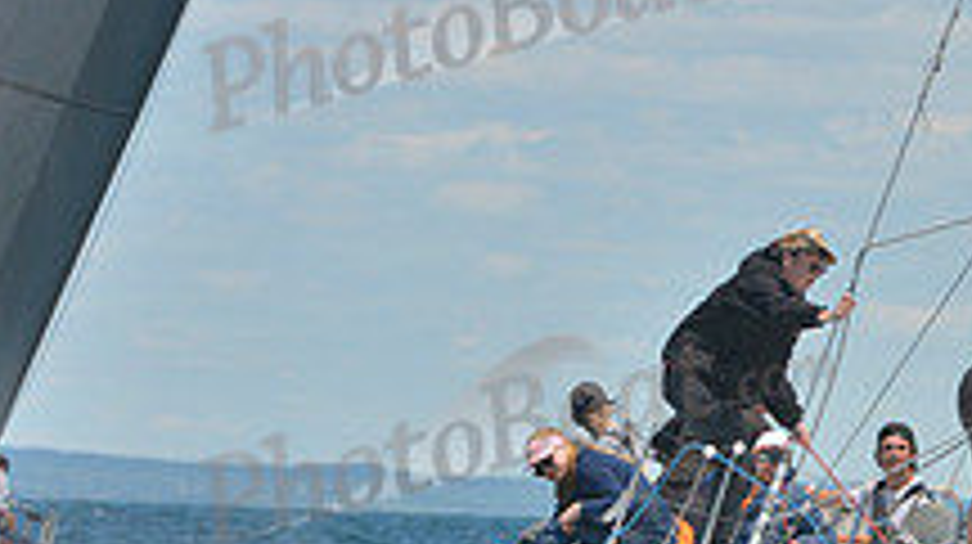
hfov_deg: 3.5
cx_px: 1071
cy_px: 600
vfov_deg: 2.0
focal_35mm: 619
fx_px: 15938
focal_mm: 220
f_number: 9
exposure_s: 1/800
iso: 280
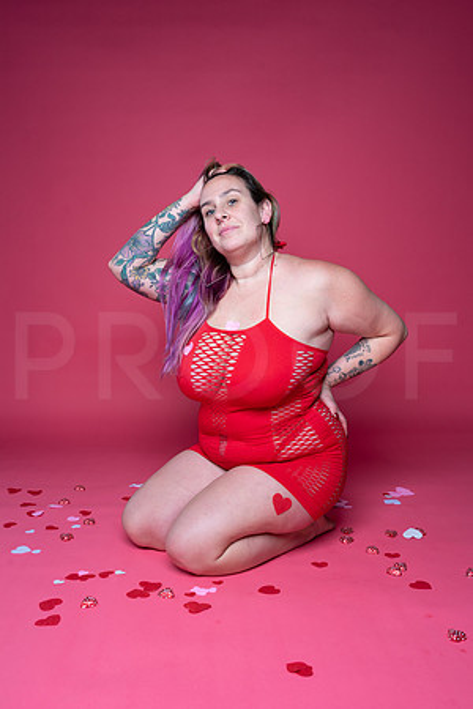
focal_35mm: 35
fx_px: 690
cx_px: 236
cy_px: 354
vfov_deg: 54.4
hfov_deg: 37.9
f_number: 8
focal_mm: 35
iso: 100
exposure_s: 1/160
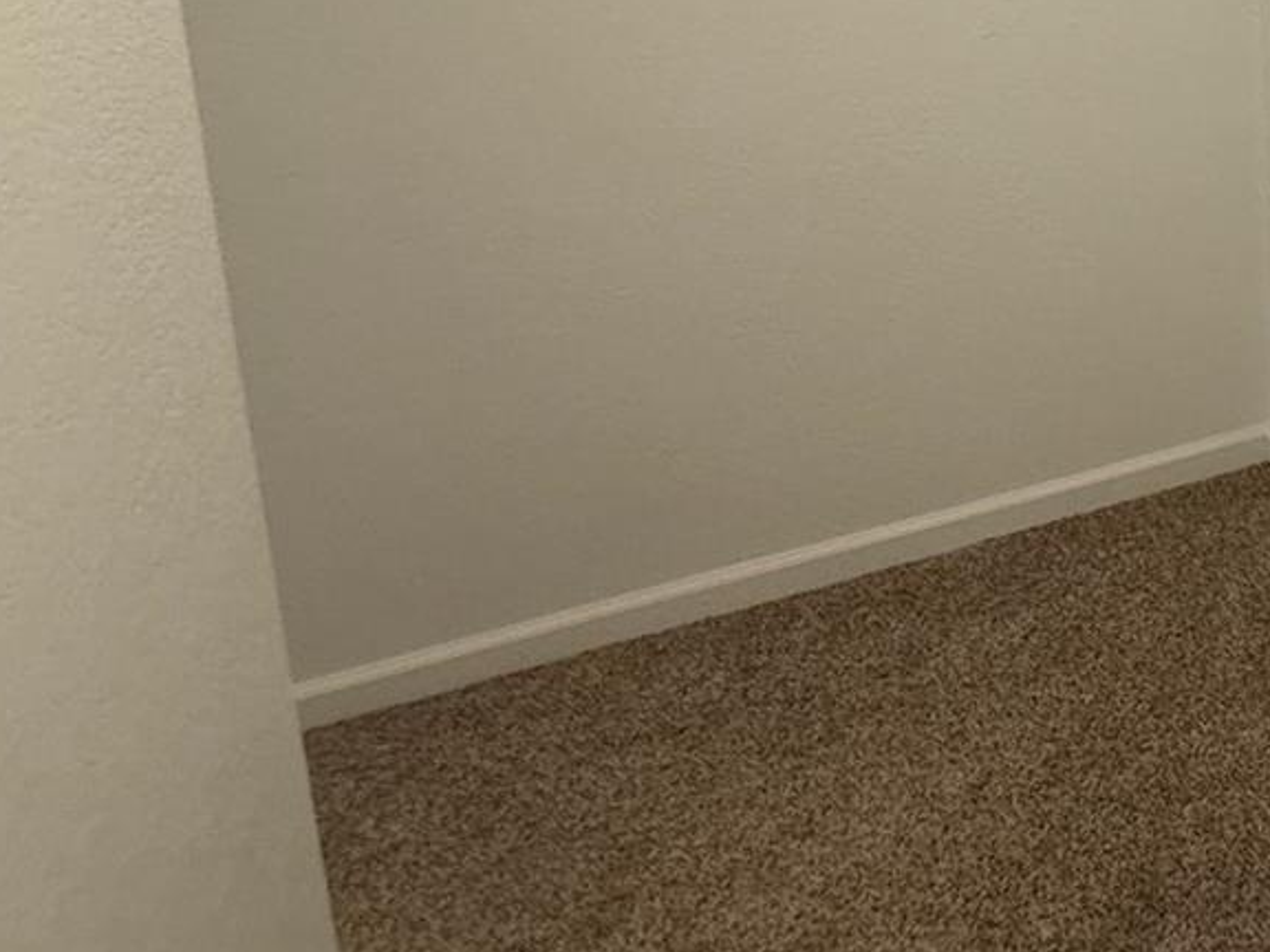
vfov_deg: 35.6
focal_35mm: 35
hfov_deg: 41.3
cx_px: 1418
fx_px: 1284
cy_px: -57
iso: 200
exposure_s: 1/120
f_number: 2.2
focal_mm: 2.22
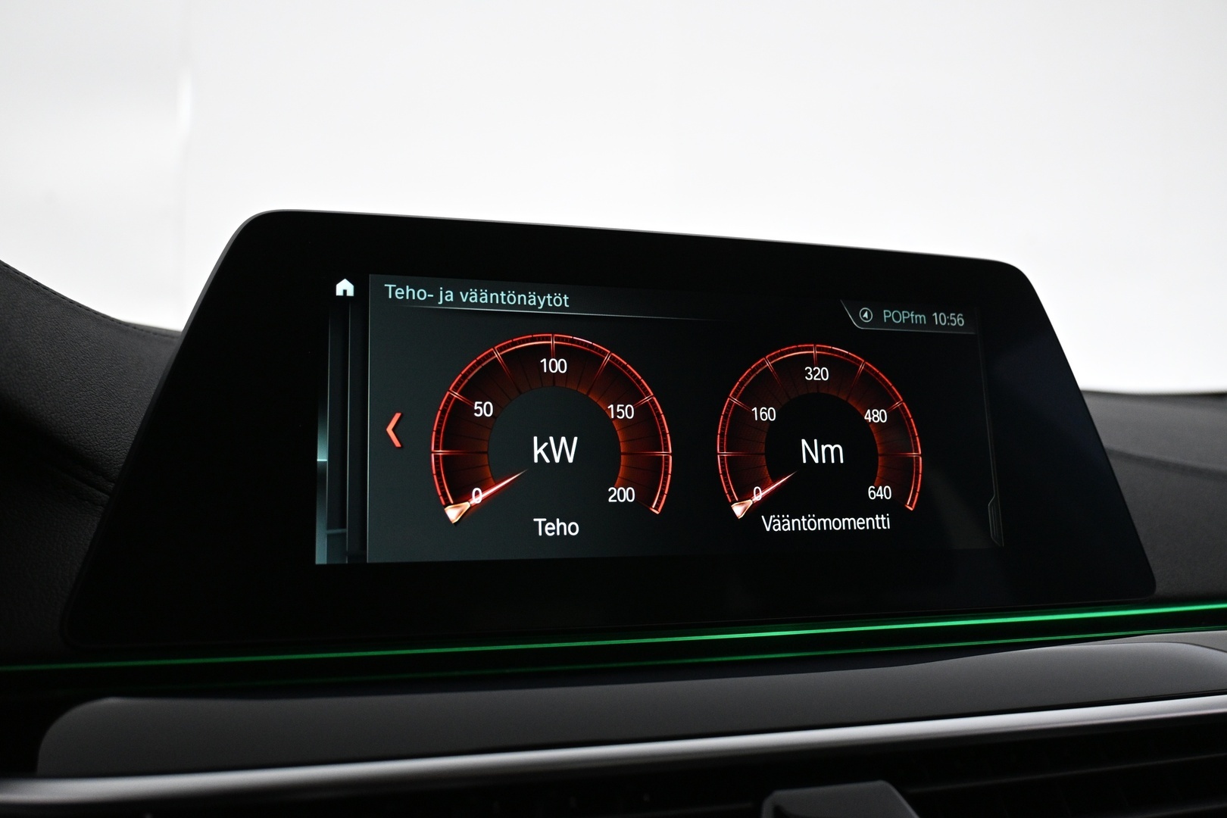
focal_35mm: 30
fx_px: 1022
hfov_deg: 61.9
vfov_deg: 43.6
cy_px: 409
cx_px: 614
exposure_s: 1/60
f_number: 3.8
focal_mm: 20
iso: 1600
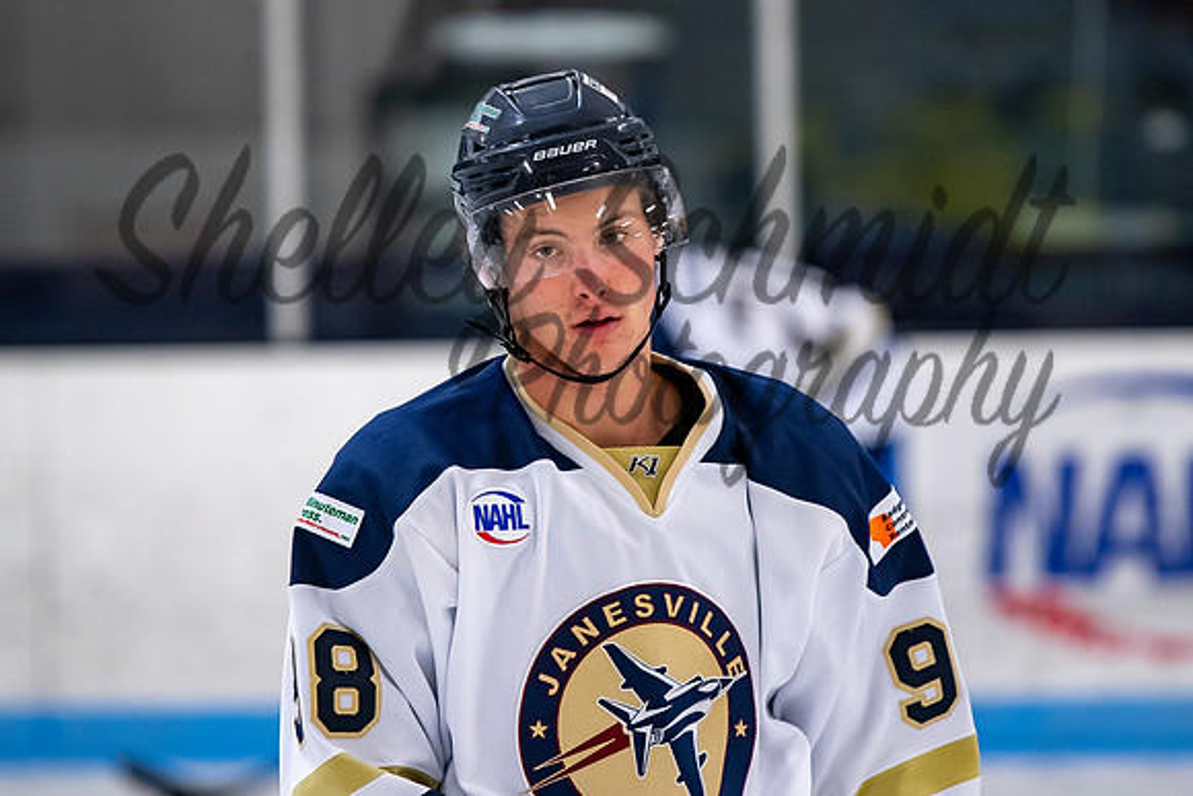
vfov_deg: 3.9
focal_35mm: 349
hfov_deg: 5.9
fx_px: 11568
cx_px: 618
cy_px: 348
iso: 2000
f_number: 3.2
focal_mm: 200
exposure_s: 1/800
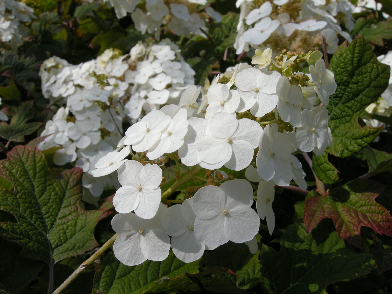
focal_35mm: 35
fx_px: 396
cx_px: 196
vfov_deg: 40.7
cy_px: 147
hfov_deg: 52.6
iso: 64
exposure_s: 1/295
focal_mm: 7.5
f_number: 6.8
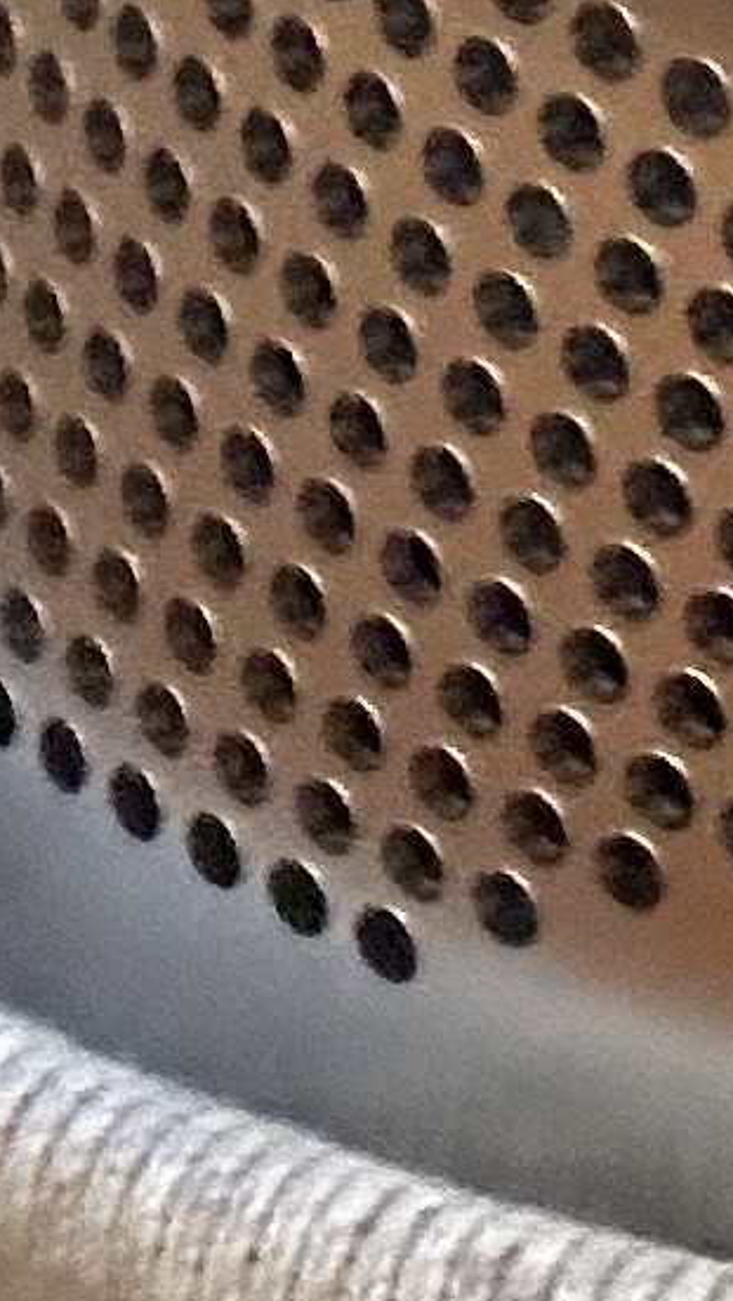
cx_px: 707
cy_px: -1096
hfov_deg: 6.6
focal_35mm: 183
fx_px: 6316
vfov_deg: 10.9
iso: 320
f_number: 1.9
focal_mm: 2.69
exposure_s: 1/40
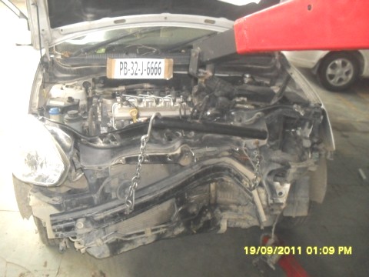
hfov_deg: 52.6
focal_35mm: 35
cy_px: 138
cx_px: 184
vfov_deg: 40.7
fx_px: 373
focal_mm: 6.3
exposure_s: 1/45
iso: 400
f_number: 3.2
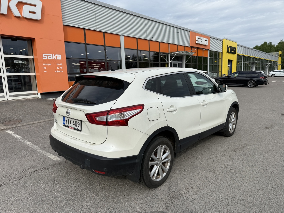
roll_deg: +1.8
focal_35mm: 24
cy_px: 106
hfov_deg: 71.6
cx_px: 142
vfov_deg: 56.8
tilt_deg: -8.2
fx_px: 197
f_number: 1.78
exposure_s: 1/4167
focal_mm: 6.76
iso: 80
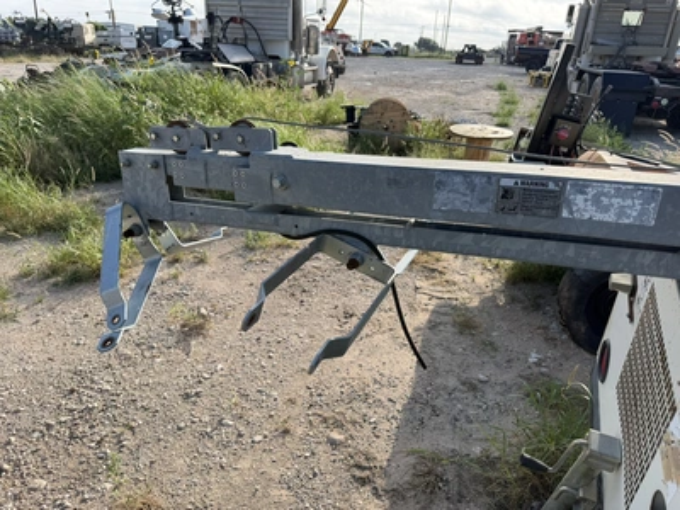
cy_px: 255
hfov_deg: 71.6
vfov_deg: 56.8
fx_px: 471
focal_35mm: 24
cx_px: 340
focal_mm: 6.76
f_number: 1.78
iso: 80
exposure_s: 1/2110
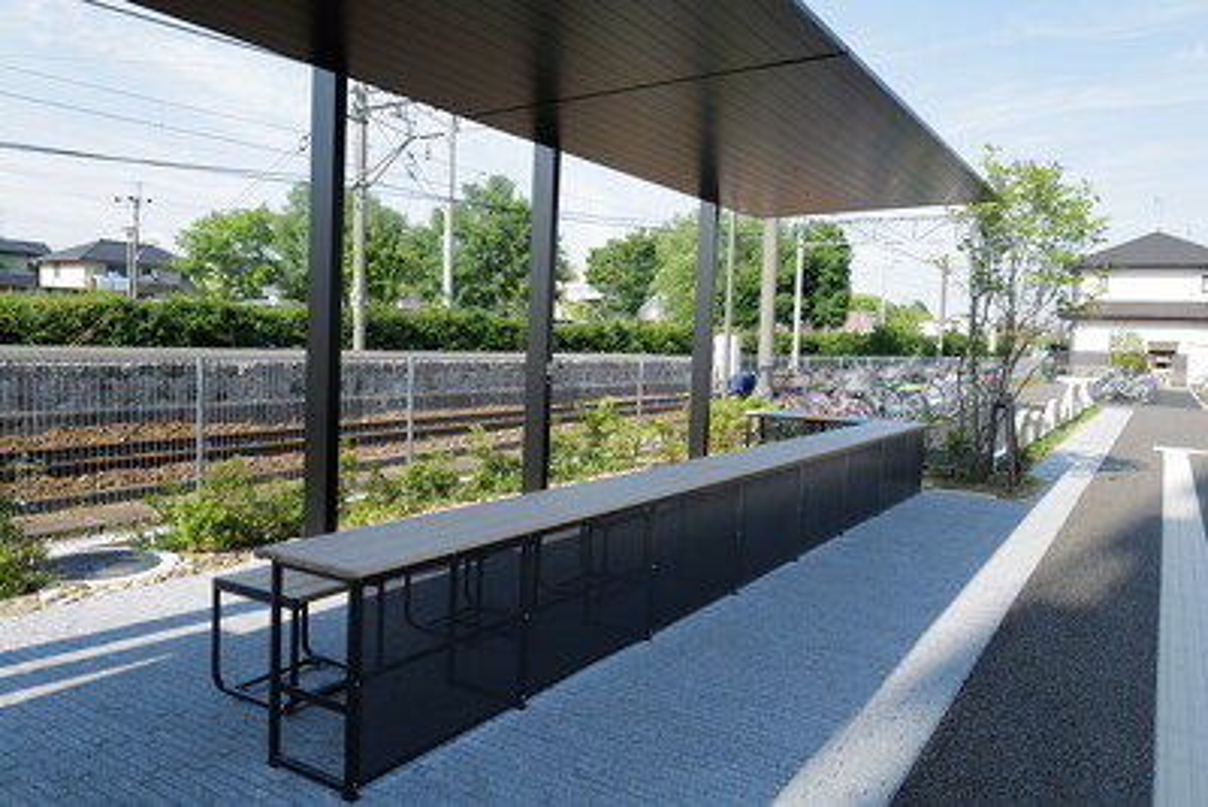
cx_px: 604
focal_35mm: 28
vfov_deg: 46.4
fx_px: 940
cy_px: 404
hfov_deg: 65.5
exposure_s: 1/250
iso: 100
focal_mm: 28
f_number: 4.5
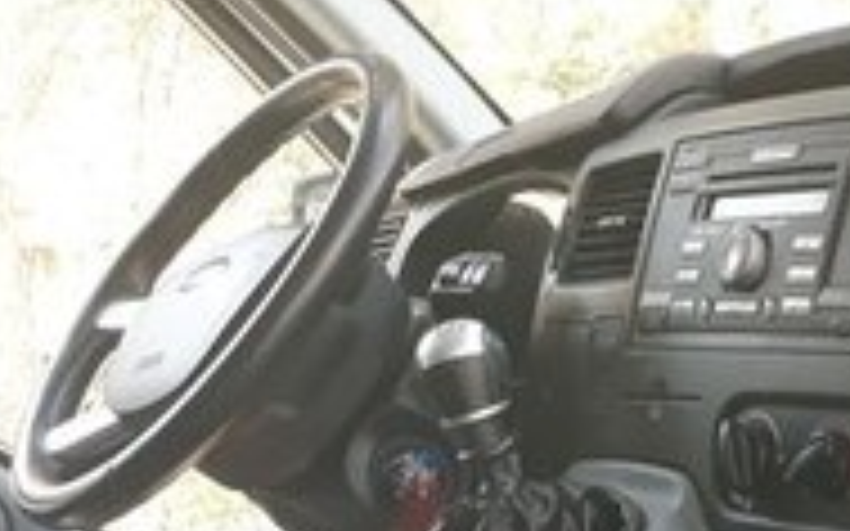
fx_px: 2316
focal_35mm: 100
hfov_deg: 20.2
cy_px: 736
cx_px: 819
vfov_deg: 12.6
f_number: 1.7
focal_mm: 3.71
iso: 50
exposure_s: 1/50
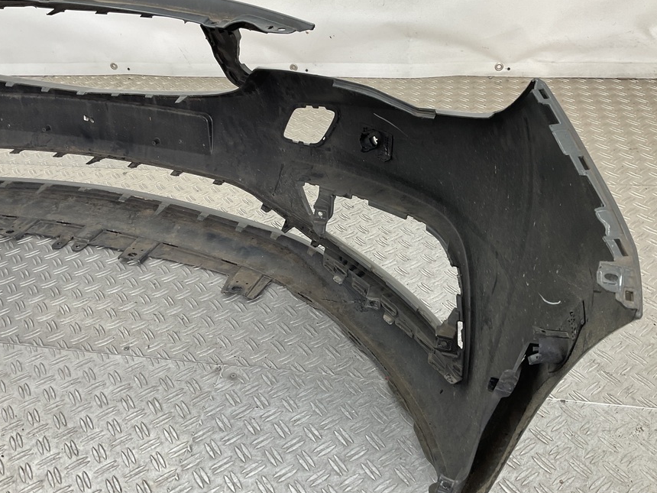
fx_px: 645
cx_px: 312
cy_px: 231
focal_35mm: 34
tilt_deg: -35.2
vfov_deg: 41.8
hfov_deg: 53.9
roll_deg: +3.8
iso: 32
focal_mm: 3
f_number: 1.8
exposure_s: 1/120
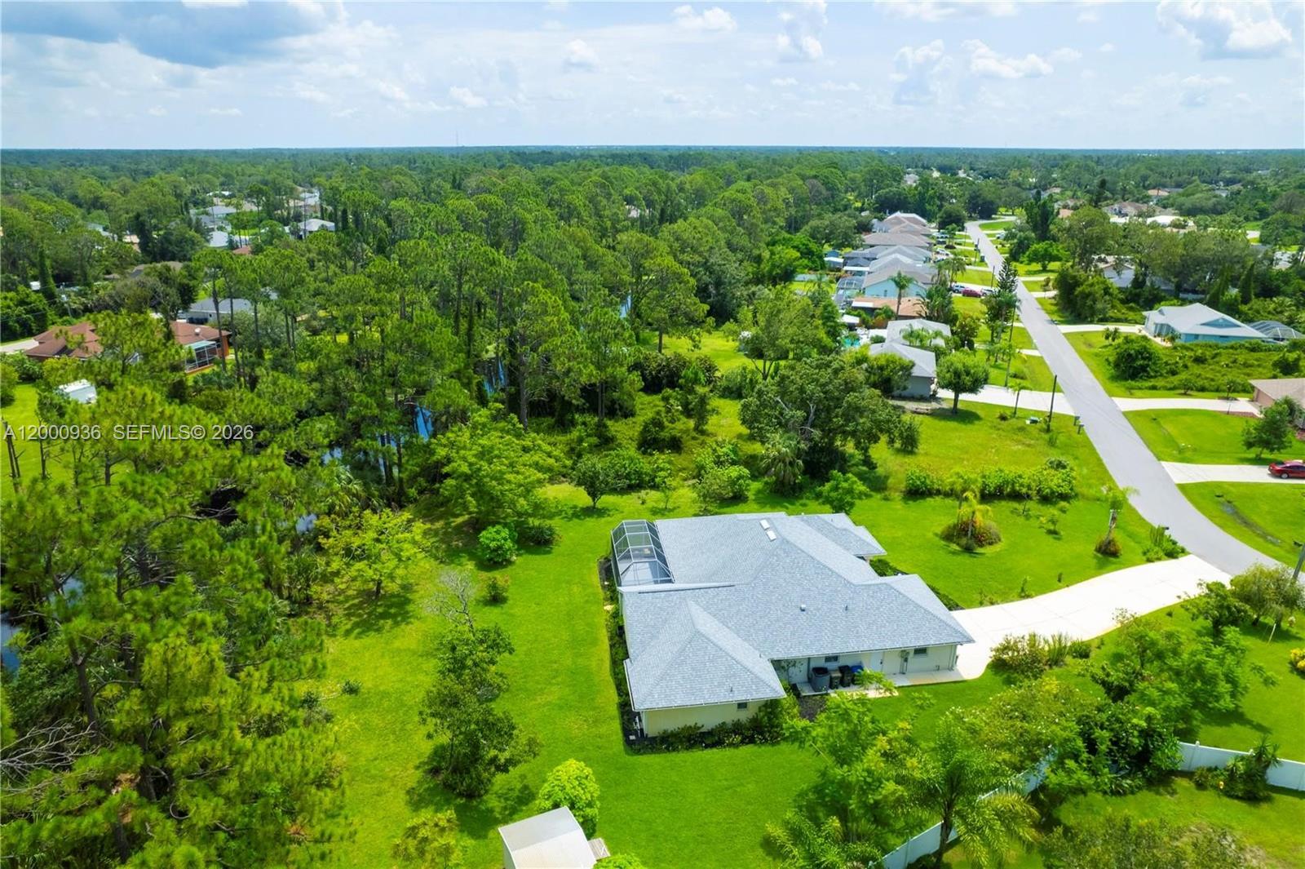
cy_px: 434
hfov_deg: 78.6
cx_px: 652
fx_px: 797
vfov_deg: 57.2
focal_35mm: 22
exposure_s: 1/80
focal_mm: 8.38
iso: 100
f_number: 2.8
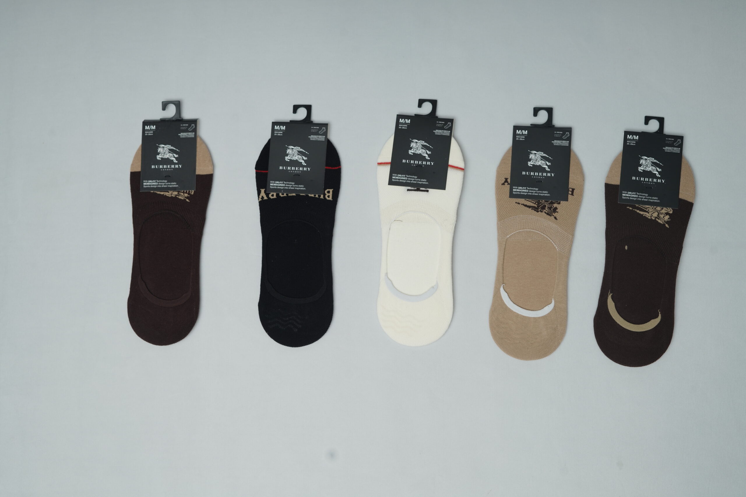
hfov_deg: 39.6
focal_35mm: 50
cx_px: 373
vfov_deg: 27.0
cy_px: 248
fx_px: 1036
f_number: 6.3
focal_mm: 50
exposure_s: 1/200
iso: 320
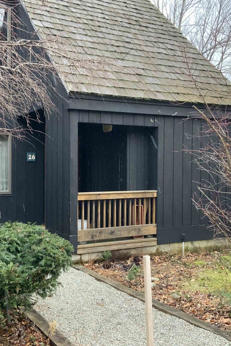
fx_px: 394
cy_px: 174
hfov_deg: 32.4
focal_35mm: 41
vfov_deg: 47.4
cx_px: 78
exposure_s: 1/120
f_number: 1.8
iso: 64
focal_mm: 3
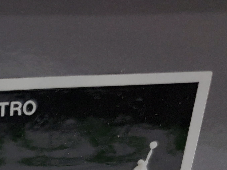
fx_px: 505
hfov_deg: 22.2
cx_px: -85
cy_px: 219
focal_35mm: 77
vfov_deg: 17.9
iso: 50
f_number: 1.5
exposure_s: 1/287
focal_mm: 4.3
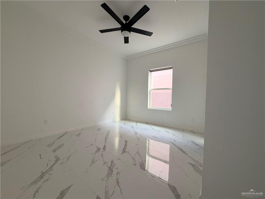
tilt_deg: -0.9
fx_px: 107
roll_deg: -1.0
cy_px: 100
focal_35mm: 14
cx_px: 132
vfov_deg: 85.7
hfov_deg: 102.1
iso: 320
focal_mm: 2.22
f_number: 2.2
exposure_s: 1/71
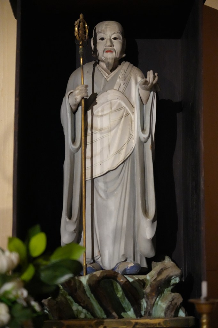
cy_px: 164
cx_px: 109
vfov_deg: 25.4
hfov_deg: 17.1
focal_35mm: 80
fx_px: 727
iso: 12800
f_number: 4
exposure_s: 1/80
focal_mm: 80
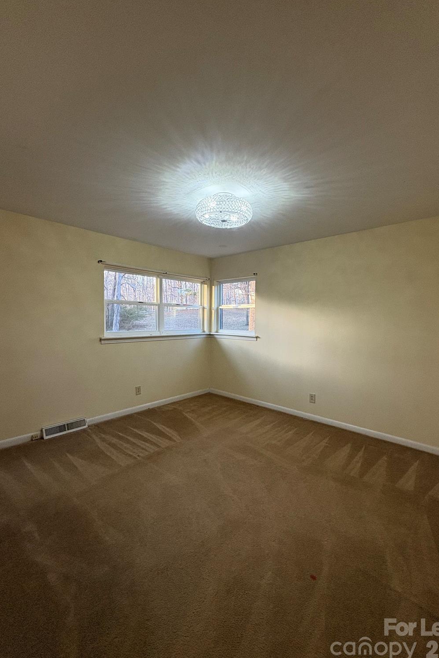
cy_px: 328
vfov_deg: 100.4
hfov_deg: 77.3
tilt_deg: -1.9
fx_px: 274
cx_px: 225
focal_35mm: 15
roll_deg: -0.1
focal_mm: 2.22
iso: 200
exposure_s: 1/60
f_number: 2.2
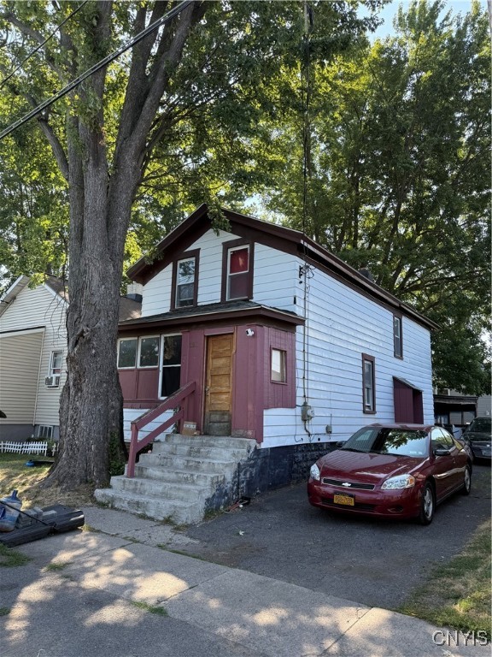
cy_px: 328
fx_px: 455
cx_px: 246
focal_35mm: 24
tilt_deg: +9.2
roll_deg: -2.5
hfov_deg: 56.8
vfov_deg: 71.6
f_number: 1.78
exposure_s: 1/649
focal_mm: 6.76
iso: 80
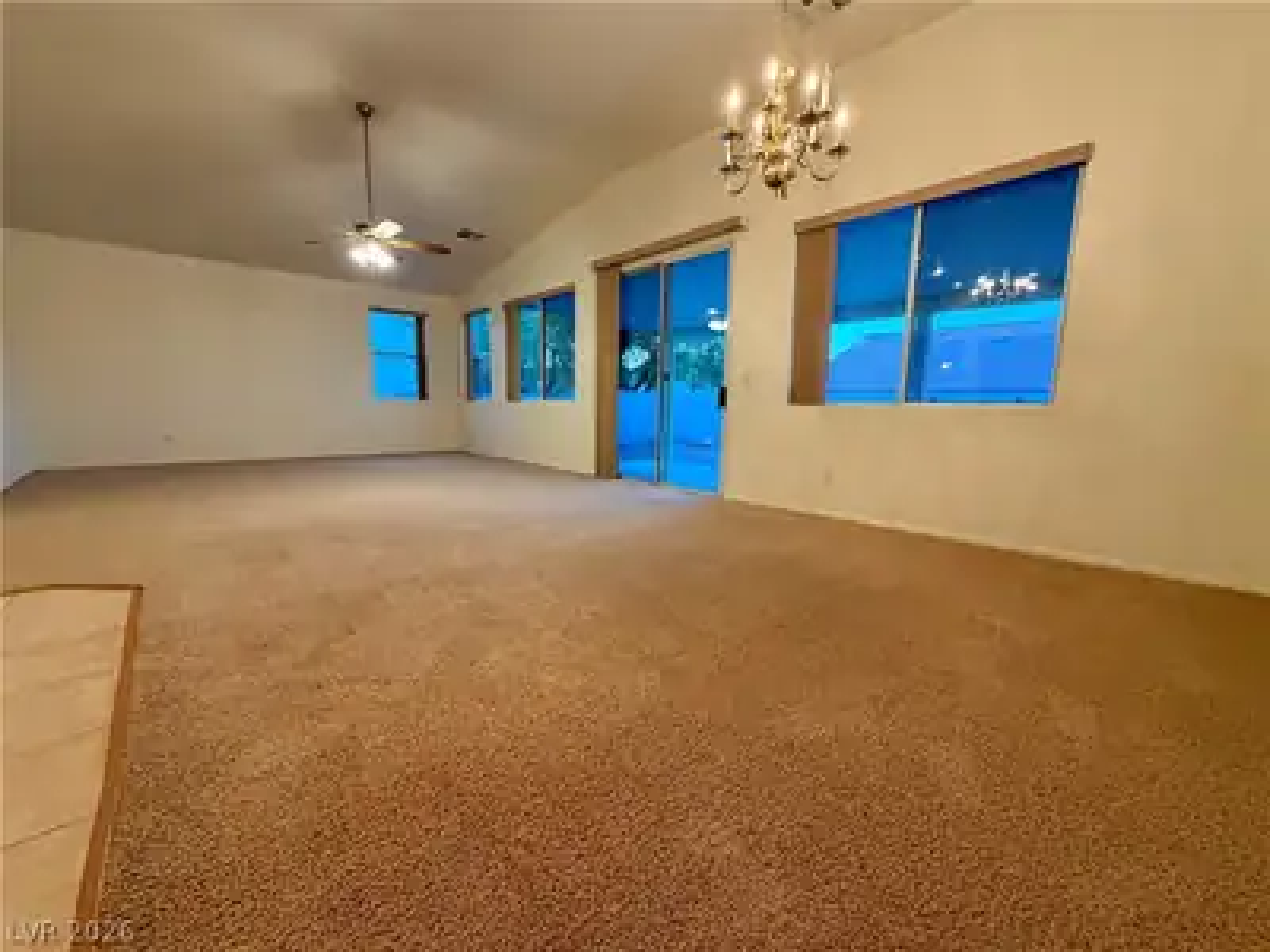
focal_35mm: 14
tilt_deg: -8.7
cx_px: 635
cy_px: 476
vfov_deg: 85.7
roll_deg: -1.0
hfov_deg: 102.1
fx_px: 514
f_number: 2.2
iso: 400
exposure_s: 1/60
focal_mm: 2.22
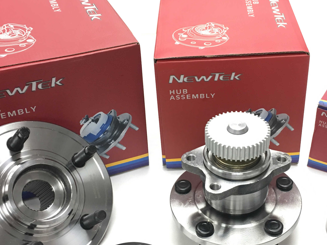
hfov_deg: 42.1
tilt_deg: -36.5
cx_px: 173
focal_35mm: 45
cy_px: 150
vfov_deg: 32.1
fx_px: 425
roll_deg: +1.3
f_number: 2.2
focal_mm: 4.15
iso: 100
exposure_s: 1/30
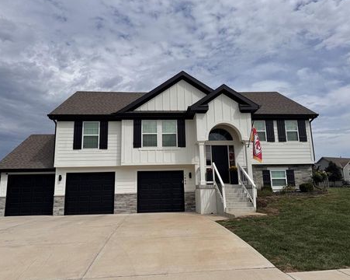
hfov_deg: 66.1
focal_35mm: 26
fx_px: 269
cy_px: 137
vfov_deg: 54.9
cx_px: 175
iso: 80
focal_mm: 6.76
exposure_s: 1/9009
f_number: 1.78
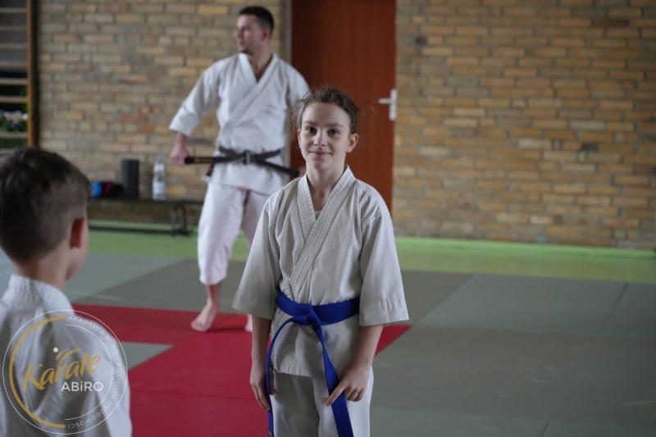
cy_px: 218
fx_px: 1548
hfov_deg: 23.9
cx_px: 328
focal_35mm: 85
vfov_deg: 16.1
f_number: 4
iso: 5000
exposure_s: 1/160
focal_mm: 85
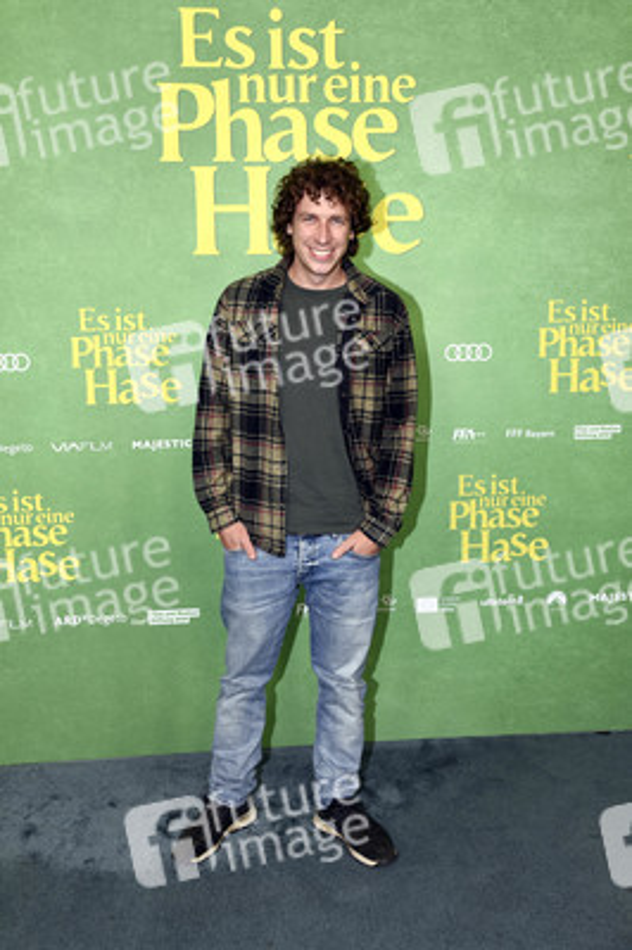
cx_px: 316
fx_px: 923
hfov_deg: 37.8
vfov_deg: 54.5
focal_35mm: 35
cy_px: 475
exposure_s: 1/125
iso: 500
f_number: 6.3
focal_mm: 35
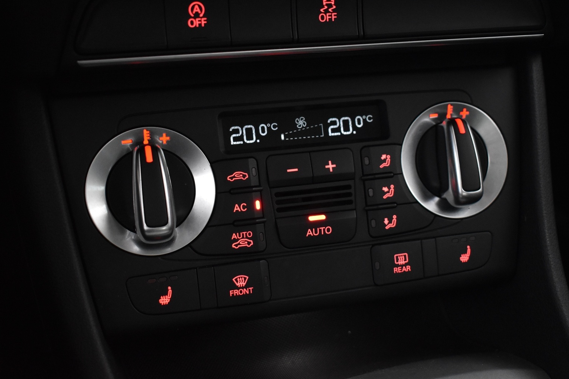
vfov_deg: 28.1
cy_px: 187
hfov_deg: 41.1
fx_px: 759
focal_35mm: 48
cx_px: 288
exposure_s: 1/25
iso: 3200
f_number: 4.2
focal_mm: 30
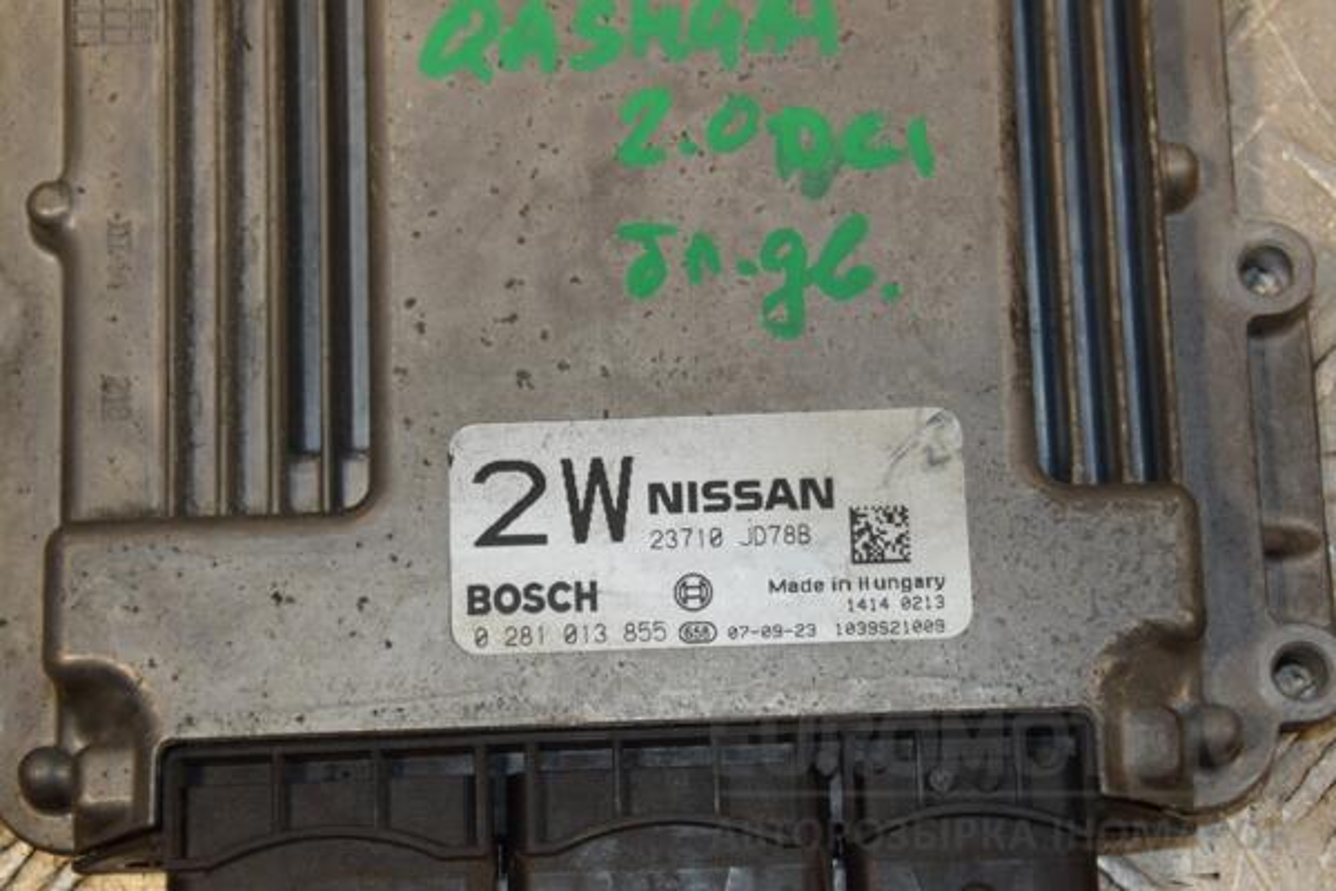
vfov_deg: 14.7
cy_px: 446
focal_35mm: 93
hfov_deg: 21.9
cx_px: 668
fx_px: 3451
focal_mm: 62
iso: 800
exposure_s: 1/200
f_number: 7.1
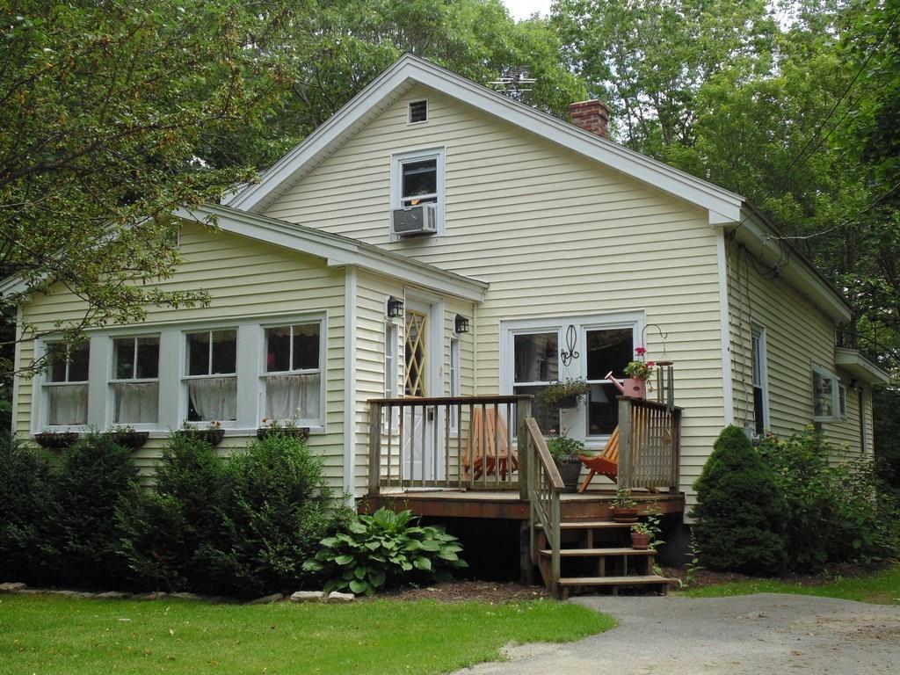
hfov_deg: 45.8
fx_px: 1066
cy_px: 338
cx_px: 450
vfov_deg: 35.1
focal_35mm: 41
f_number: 3.6
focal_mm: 7.4
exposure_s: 1/250
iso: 80
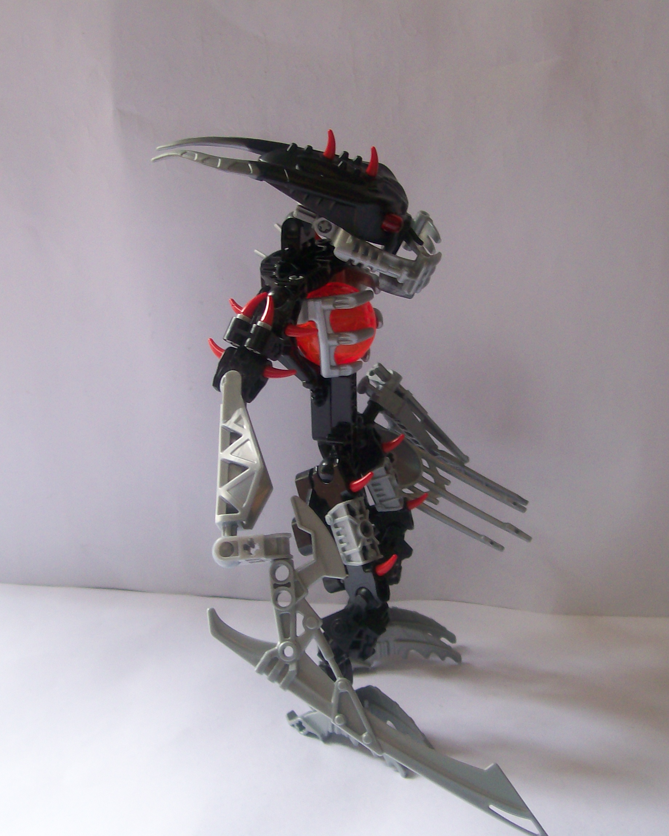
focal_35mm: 47
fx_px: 1163
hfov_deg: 32.1
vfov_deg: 39.5
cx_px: 326
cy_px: 418
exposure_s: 1/78.7
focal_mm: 6
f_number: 2.7
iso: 80
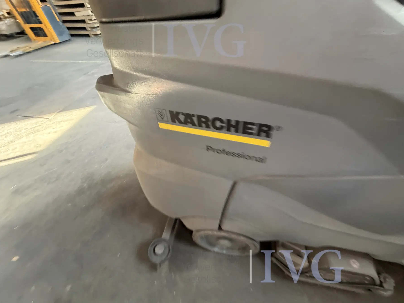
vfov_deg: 81.7
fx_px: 175
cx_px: 214
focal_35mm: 15
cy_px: 153
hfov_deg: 98.1
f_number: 2.2
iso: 500
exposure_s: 1/60
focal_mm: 2.22
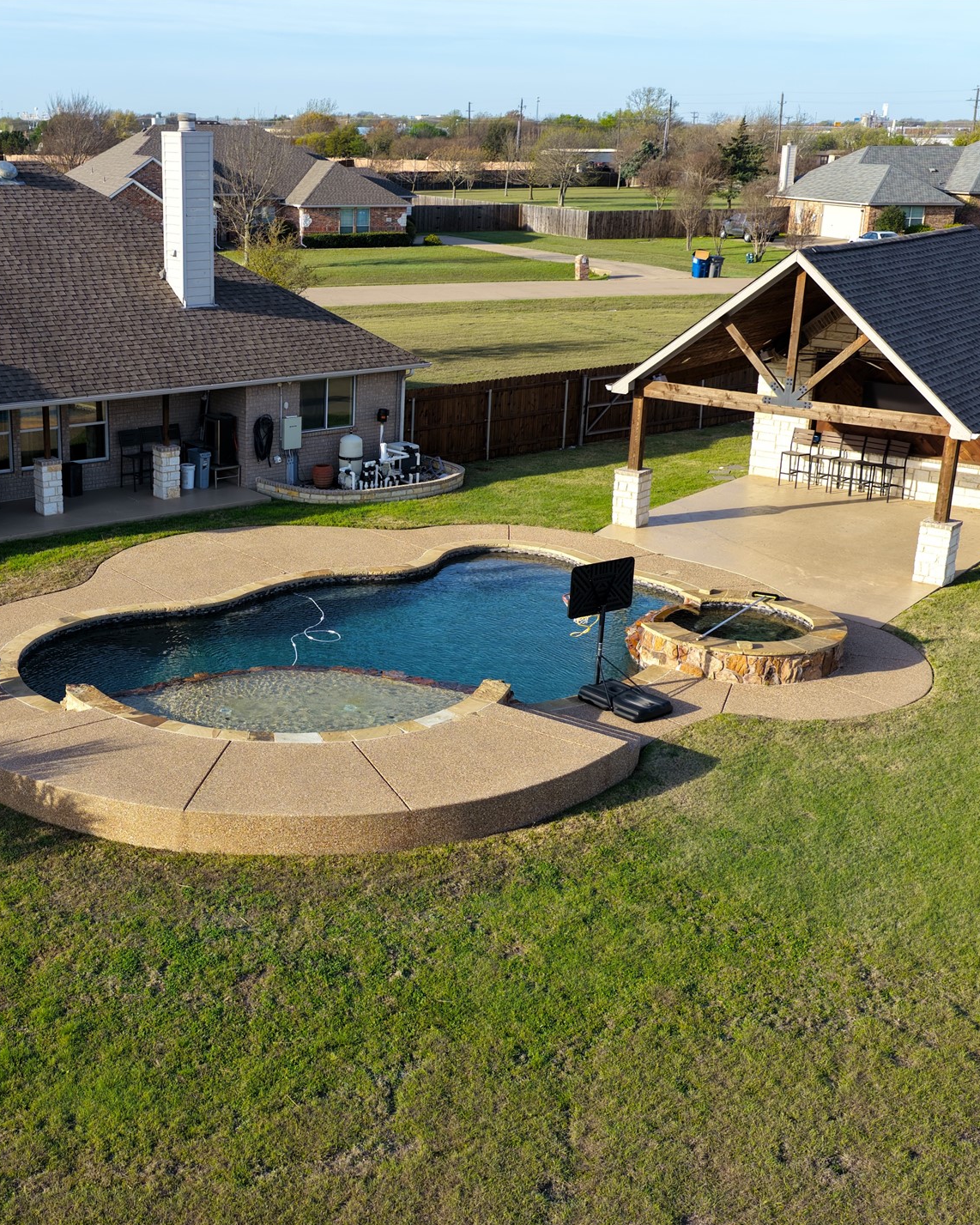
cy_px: 619
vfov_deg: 45.8
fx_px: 1450
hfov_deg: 36.8
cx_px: 289
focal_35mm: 40
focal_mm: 14.45
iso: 200
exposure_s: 1/1250
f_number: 2.8
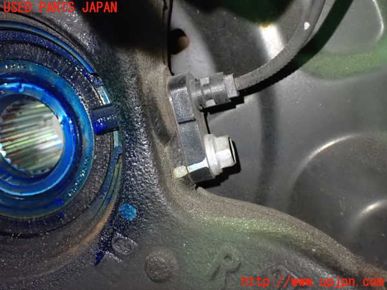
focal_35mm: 50
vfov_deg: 29.1
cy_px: 145
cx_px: 194
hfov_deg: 38.2
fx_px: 559
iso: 1600
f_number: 3.2
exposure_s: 1/40
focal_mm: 9.01
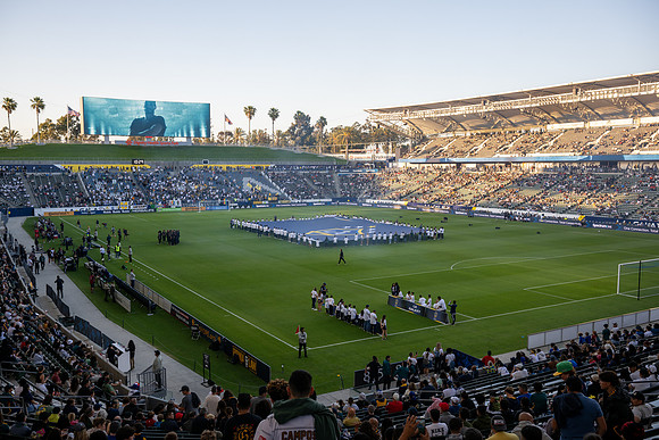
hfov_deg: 57.1
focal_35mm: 33
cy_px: 220
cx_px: 330
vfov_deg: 39.9
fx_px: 606
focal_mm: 32
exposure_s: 1/80
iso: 200
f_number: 8
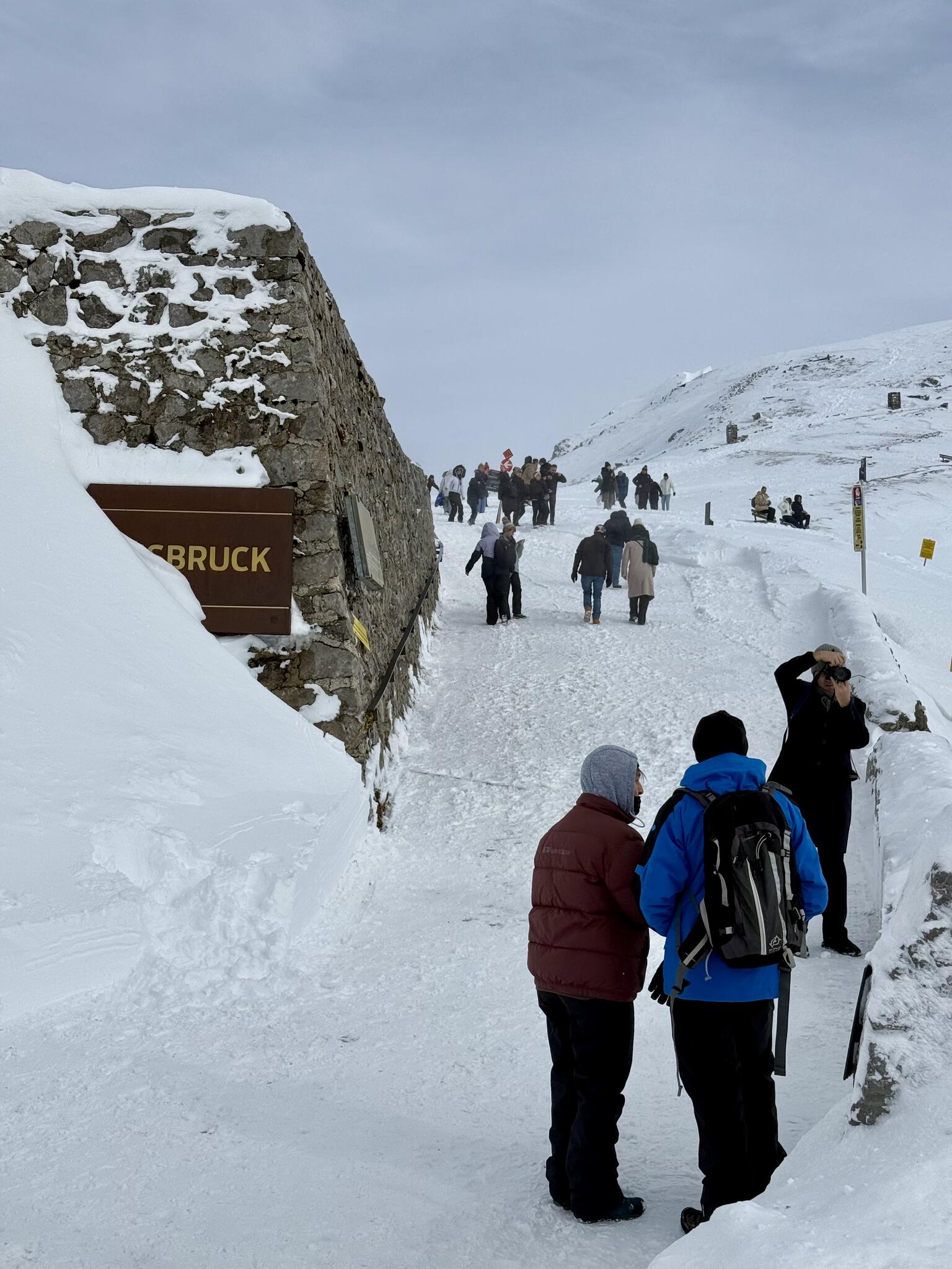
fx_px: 1760
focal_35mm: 48
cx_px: 476
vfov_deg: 39.7
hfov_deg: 30.3
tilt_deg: +5.0
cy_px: 634
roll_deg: -1.2
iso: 64
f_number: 1.78
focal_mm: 6.76
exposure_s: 1/11364
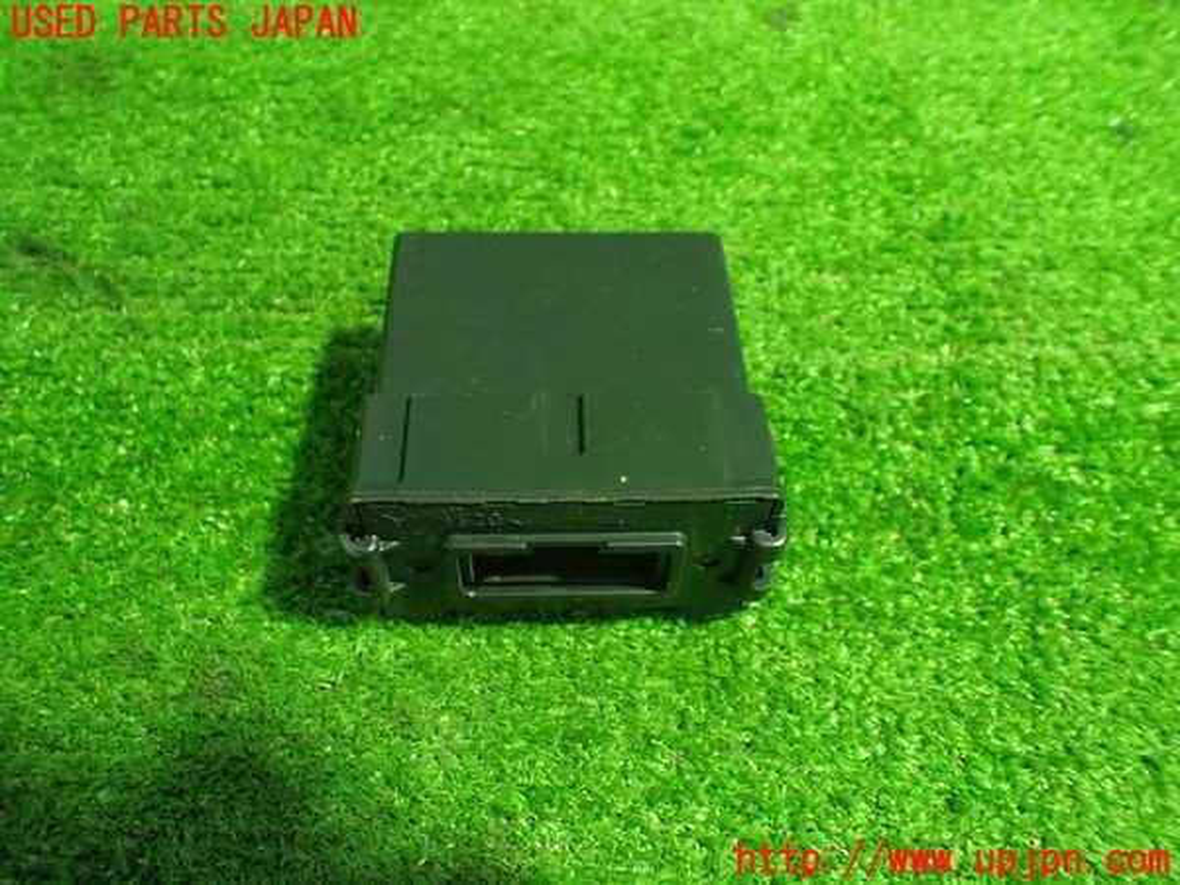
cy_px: 442
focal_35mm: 30
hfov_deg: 60.0
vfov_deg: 46.8
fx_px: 1023
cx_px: 590
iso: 800
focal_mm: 5.4
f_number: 2.3
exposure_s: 1/50
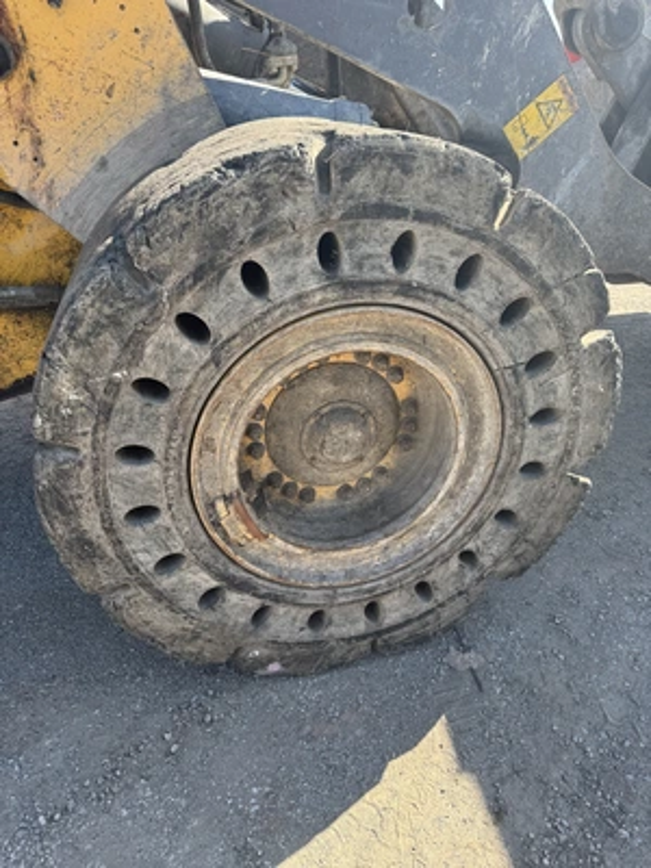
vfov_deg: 71.6
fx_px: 602
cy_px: 434
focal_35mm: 24
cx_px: 326
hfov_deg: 56.8
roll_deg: +2.4
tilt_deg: -25.0
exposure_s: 1/853
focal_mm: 6.76
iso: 80
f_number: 1.78
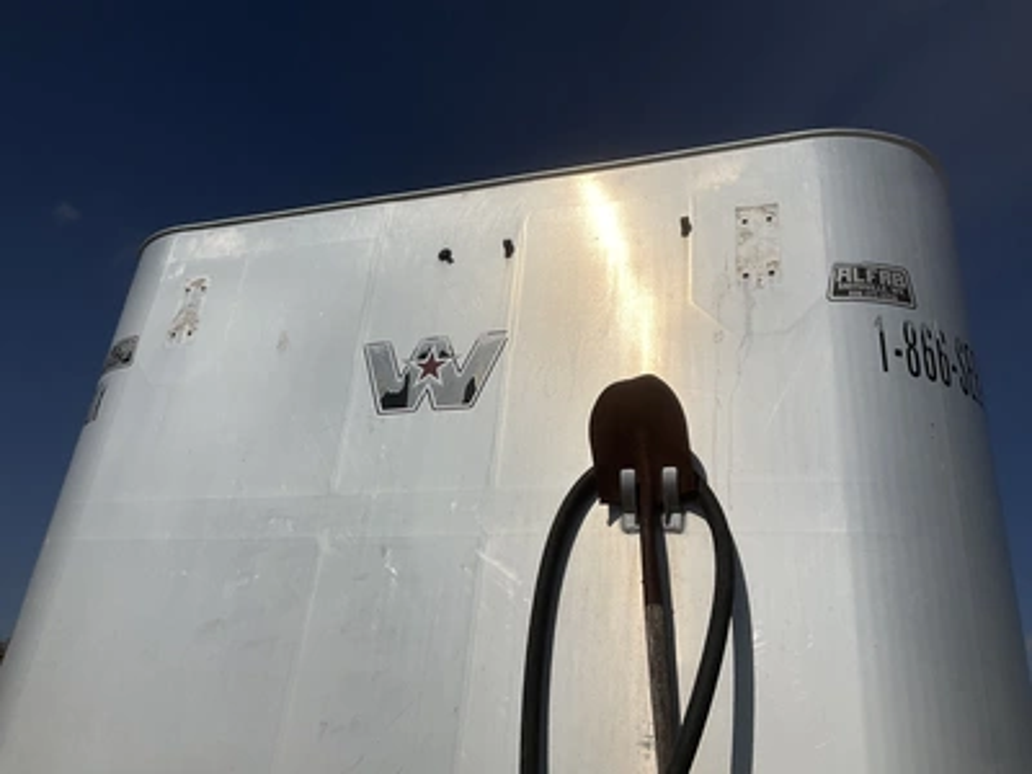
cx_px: 516
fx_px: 865
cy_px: 387
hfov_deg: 61.7
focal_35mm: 29
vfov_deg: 48.2
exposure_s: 1/23810
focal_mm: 3
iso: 25
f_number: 1.8
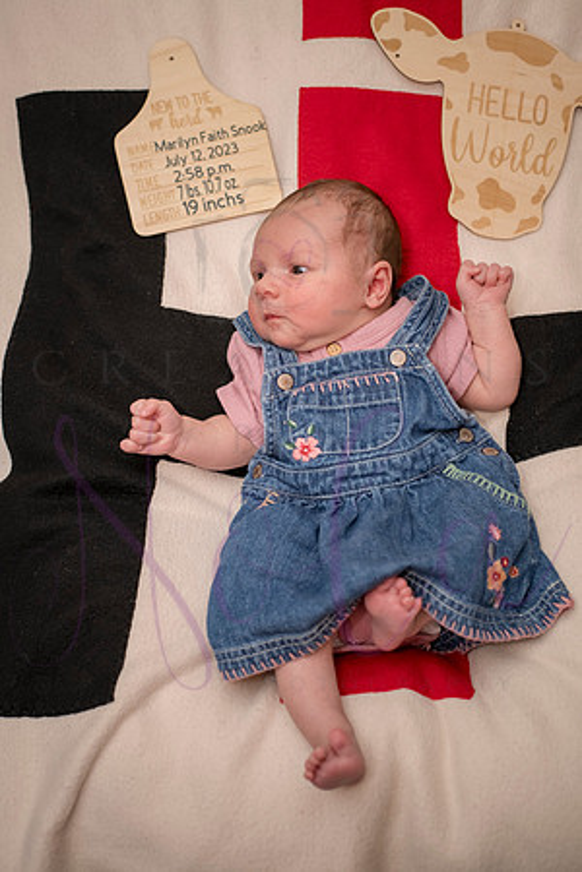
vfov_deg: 39.6
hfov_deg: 27.0
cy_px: 436
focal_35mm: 50
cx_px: 291
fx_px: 1212
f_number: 4
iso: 800
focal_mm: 50
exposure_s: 1/250
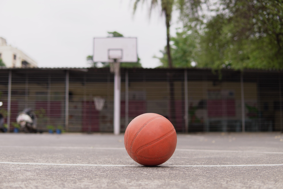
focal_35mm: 45
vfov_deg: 29.9
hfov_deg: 43.6
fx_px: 354
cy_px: 94
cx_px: 142
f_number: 2
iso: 100
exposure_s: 1/1000
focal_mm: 30
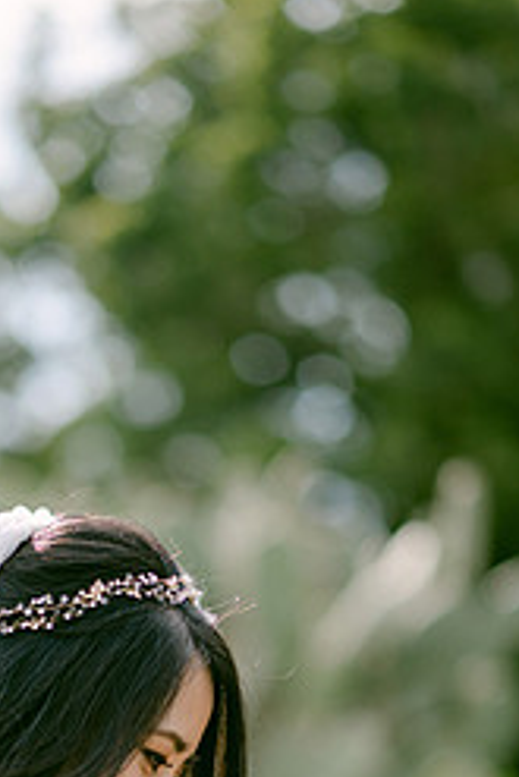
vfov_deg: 13.1
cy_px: 692
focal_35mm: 155
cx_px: 129
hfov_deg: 8.9
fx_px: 3347
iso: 100
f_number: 2
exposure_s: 1/2500
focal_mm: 85
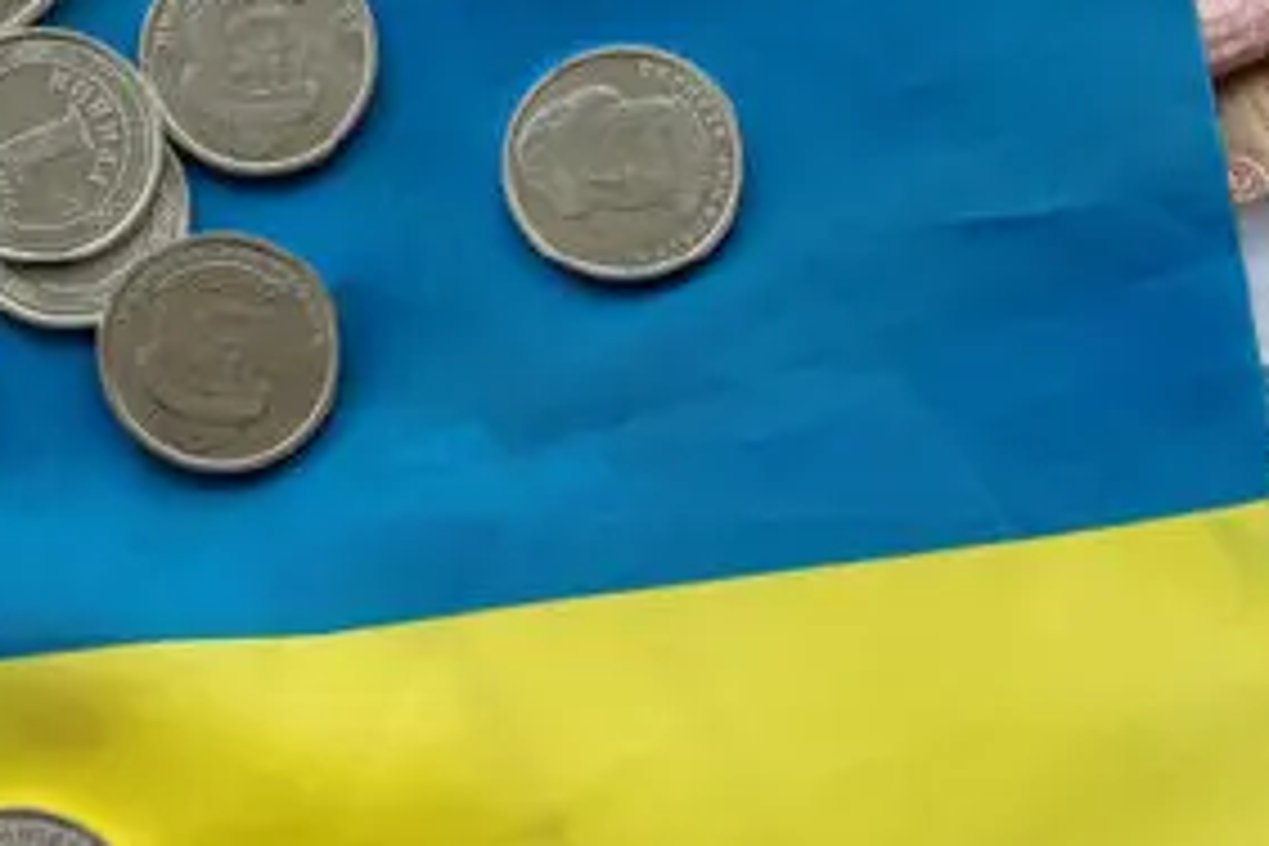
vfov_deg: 8.7
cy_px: 639
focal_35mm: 158
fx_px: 5569
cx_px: 135
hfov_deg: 12.9
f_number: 6.3
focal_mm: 50
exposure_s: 1/160
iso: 320
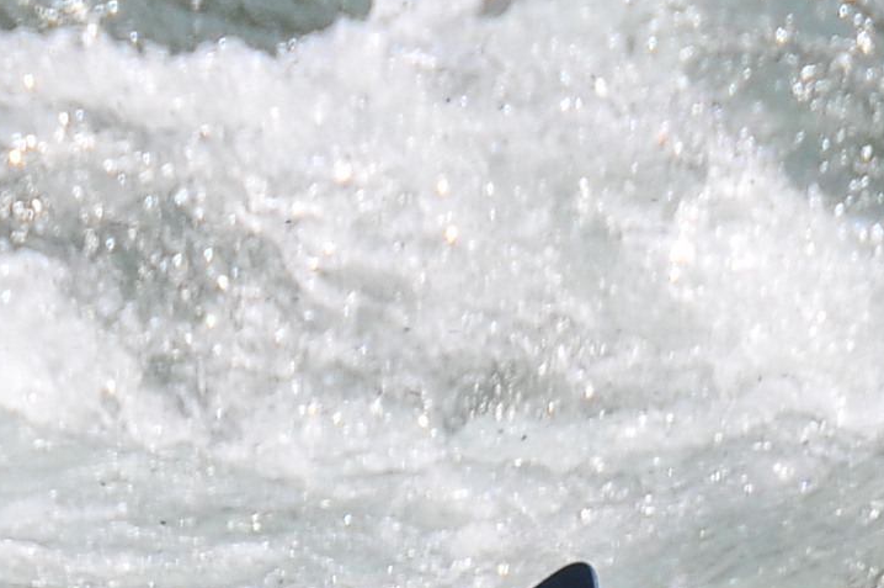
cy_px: 1039
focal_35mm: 1523
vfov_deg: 0.9
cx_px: 68
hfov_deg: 1.4
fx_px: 37355
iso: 200
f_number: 8
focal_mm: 170
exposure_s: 1/500
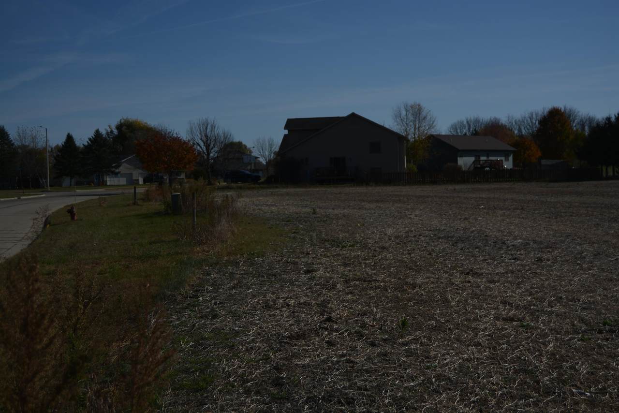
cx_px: 310
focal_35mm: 51
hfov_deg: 38.9
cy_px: 206
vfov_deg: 26.5
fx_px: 877
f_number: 4.5
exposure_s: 1/4000
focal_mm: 34
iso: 100
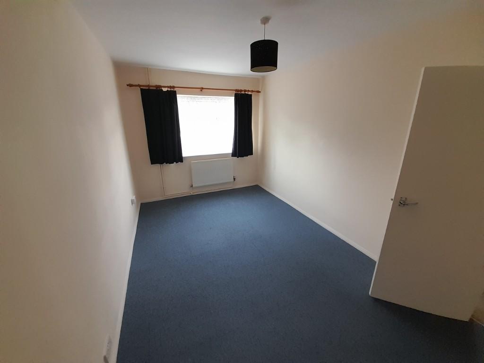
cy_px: 182
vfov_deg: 89.9
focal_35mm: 13
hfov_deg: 106.2
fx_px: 182
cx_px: 242
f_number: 2.2
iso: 200
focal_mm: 1.13
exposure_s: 1/25
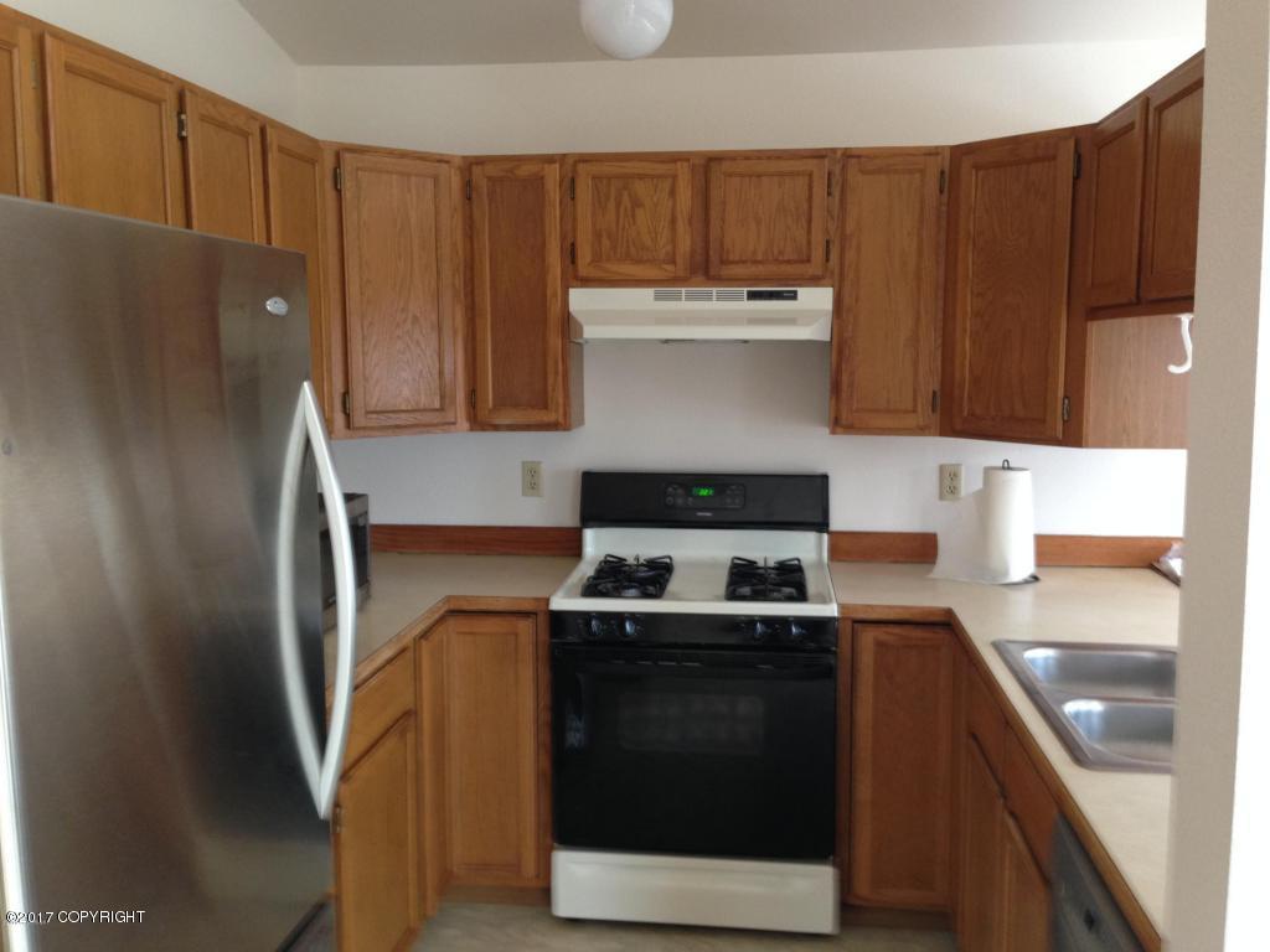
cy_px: 476
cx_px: 635
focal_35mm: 33
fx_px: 1211
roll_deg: -0.2
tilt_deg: -6.1
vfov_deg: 42.9
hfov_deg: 55.4
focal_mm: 4.12
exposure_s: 1/20
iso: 100
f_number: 2.4
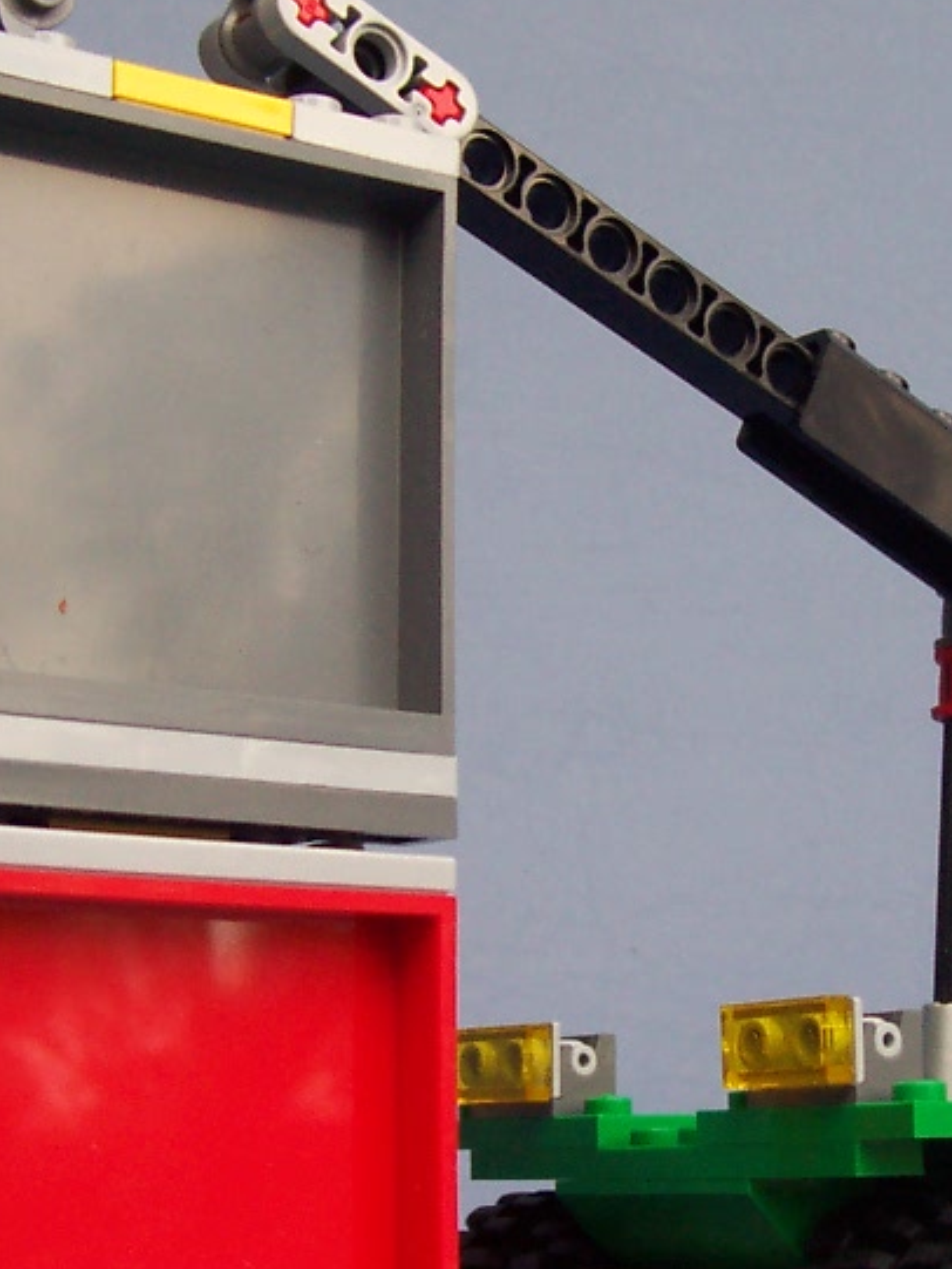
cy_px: 793
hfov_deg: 17.9
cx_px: 689
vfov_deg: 23.8
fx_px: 3006
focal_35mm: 82
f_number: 2.8
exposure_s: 1/180
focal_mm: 5.6
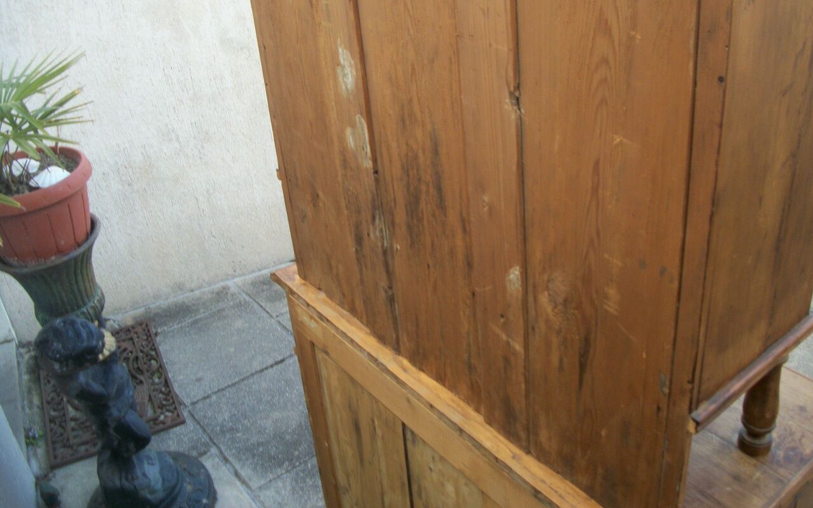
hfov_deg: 56.7
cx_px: 407
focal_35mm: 34
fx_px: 753
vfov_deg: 37.2
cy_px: 209
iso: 80
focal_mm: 5.7
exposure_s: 1/100
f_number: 2.9
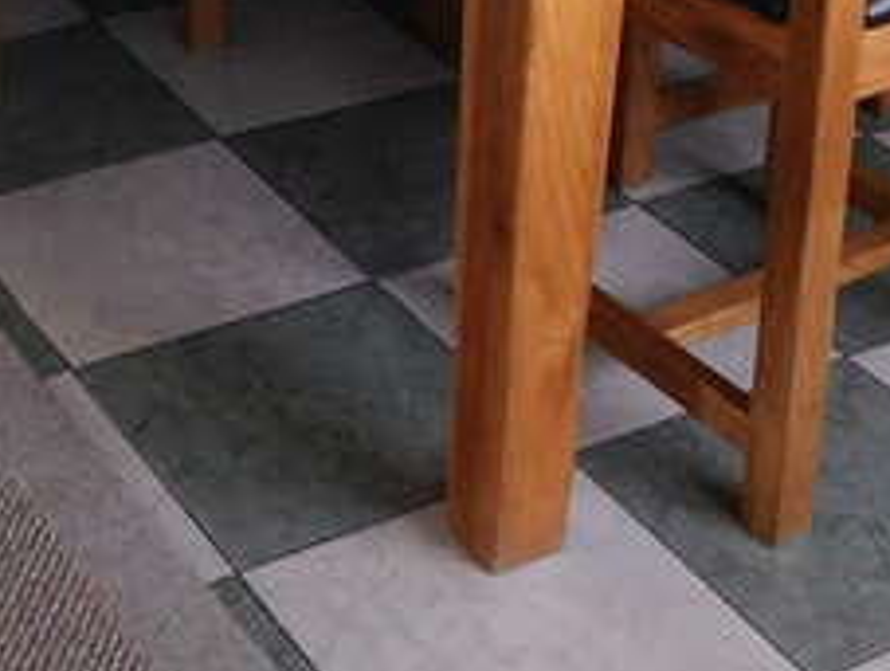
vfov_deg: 15.0
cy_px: -359
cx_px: 318
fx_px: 2343
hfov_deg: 21.4
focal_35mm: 91
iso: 400
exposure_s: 1/20
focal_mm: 4
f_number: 3
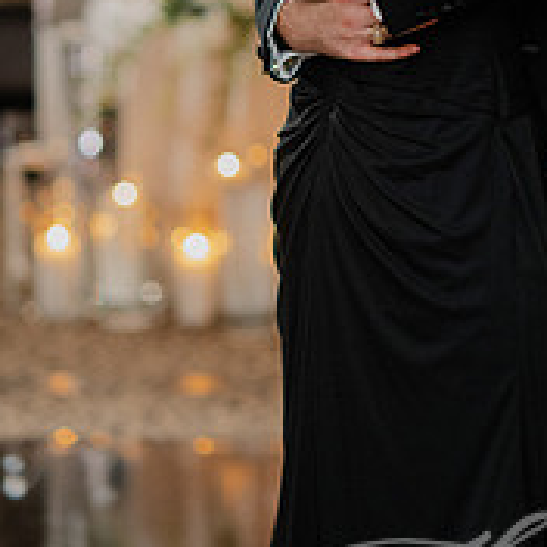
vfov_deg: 9.4
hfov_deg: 9.4
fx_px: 3307
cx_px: 460
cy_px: 31
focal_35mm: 185
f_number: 2
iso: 2000
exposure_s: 1/160
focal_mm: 85
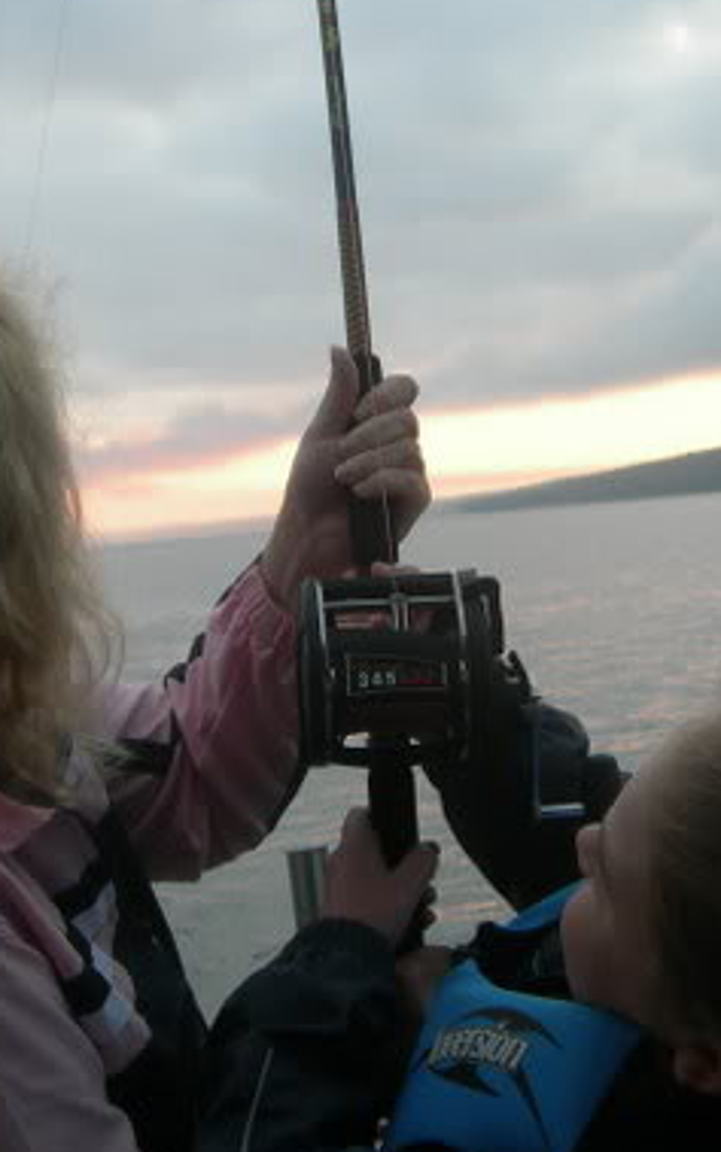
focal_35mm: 68
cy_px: 489
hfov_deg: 19.1
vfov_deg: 30.1
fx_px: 2137
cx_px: 347
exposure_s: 1/56.3
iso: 50
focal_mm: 7.8
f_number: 2.8
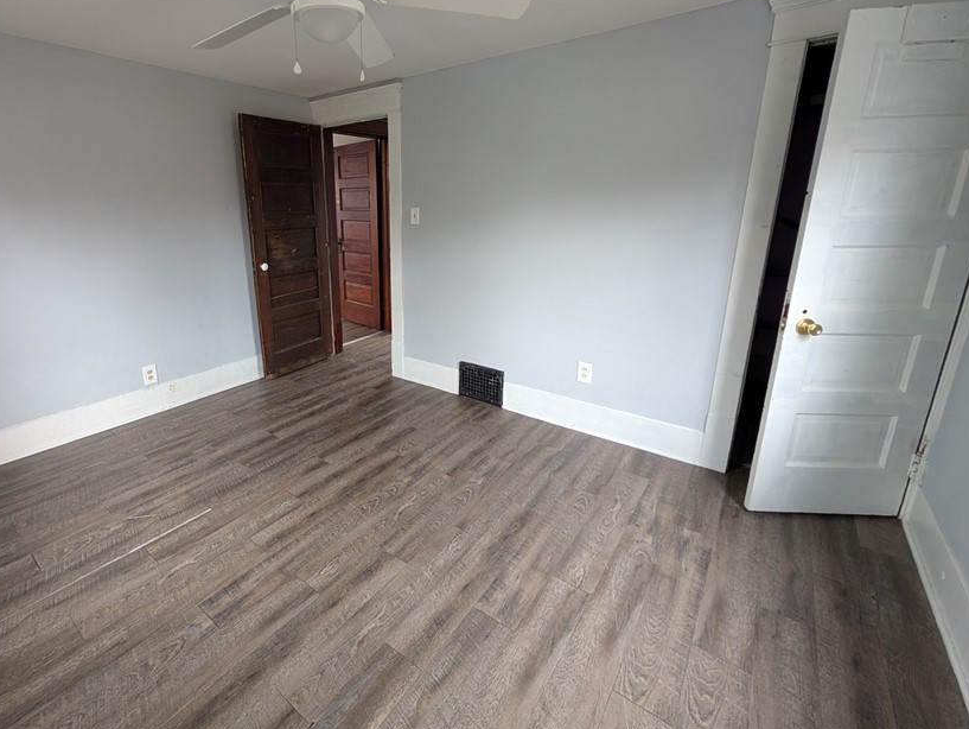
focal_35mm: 15
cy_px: 315
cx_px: 403
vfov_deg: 81.4
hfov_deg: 97.2
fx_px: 420
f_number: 1.7
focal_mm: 2.02
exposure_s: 1/54.7
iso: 240
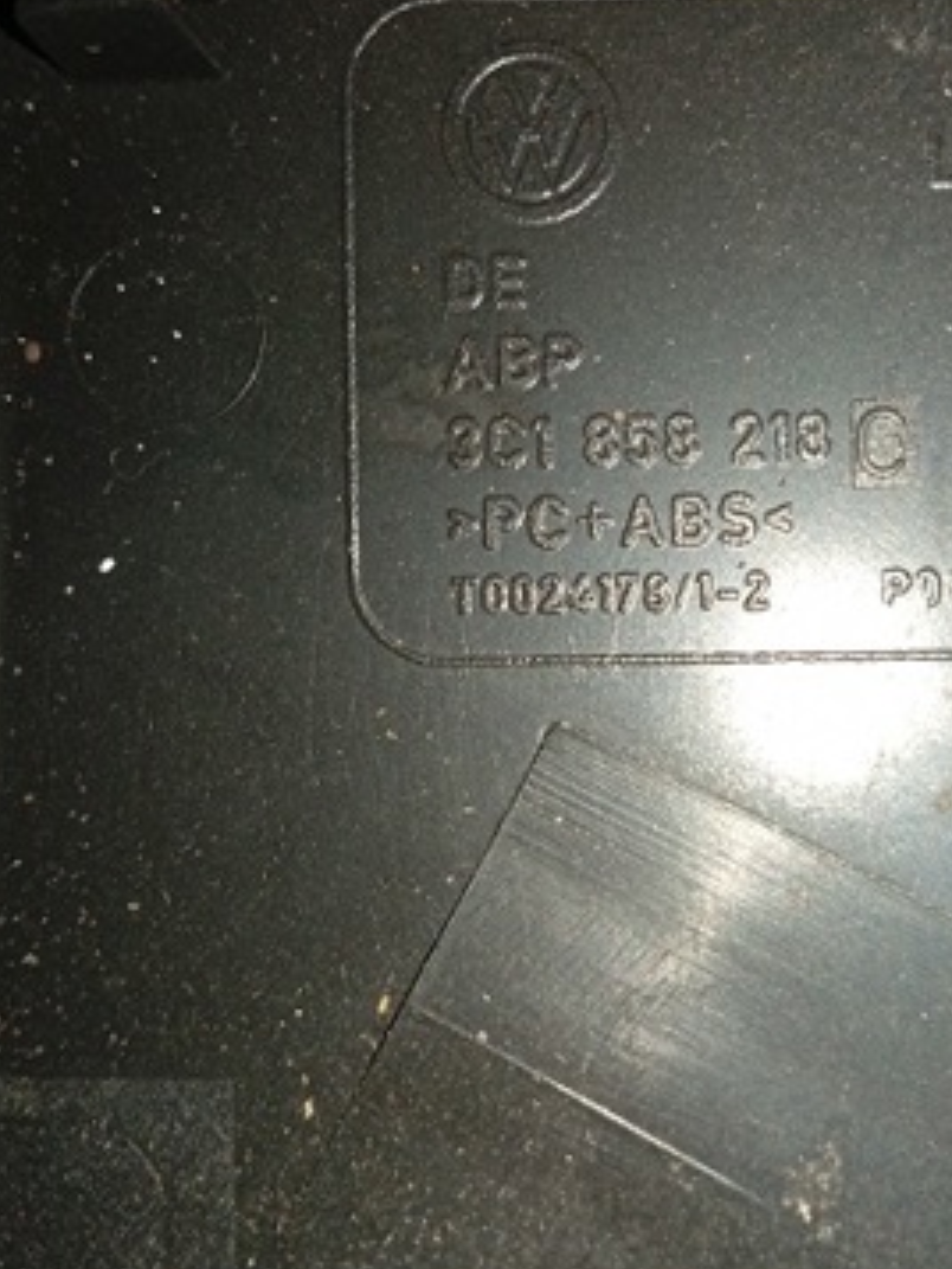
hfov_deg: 40.3
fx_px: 1283
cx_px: 613
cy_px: 583
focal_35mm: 35
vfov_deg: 52.6
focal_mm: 3.96
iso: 245
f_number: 1.8
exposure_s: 1/50
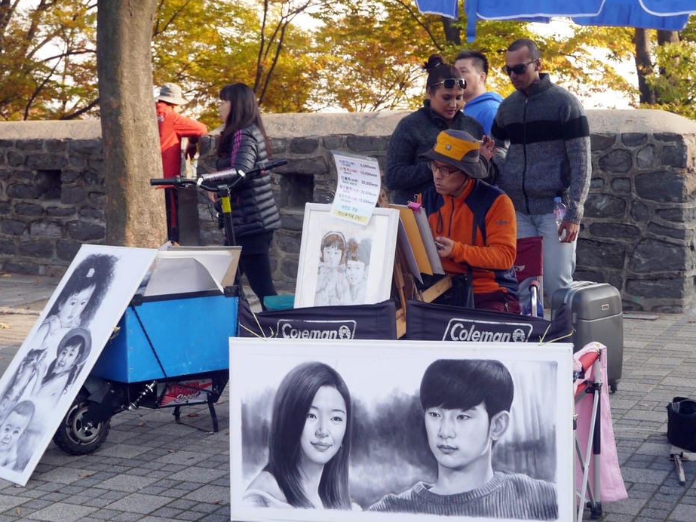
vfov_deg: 22.6
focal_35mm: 65
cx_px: 353
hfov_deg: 29.8
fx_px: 1307
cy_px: 301
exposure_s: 1/160
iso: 160
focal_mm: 25
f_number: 4.9
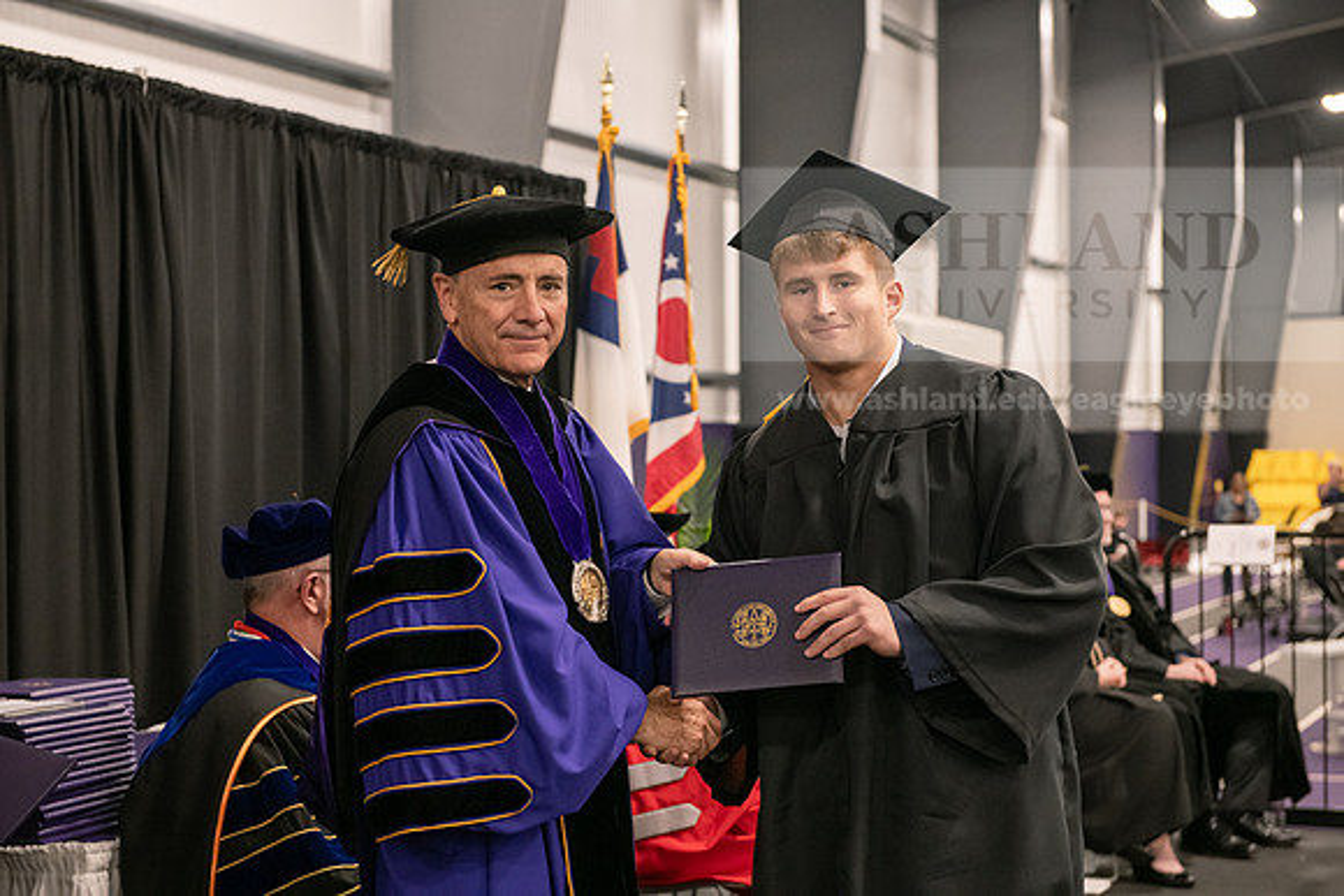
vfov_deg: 19.5
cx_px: 672
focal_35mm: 70
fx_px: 2614
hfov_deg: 28.8
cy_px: 448
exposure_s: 1/125
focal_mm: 70
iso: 2000
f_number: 5
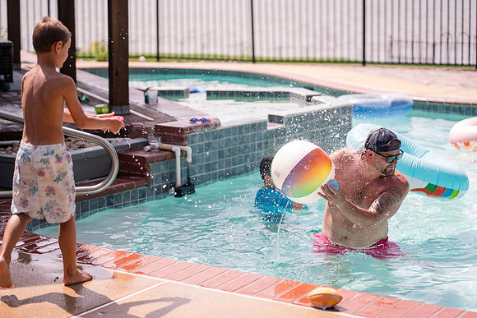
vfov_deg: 16.1
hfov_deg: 23.9
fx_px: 1126
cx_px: 238
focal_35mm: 85
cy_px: 159
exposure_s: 1/3200
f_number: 2.2
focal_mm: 85
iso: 200
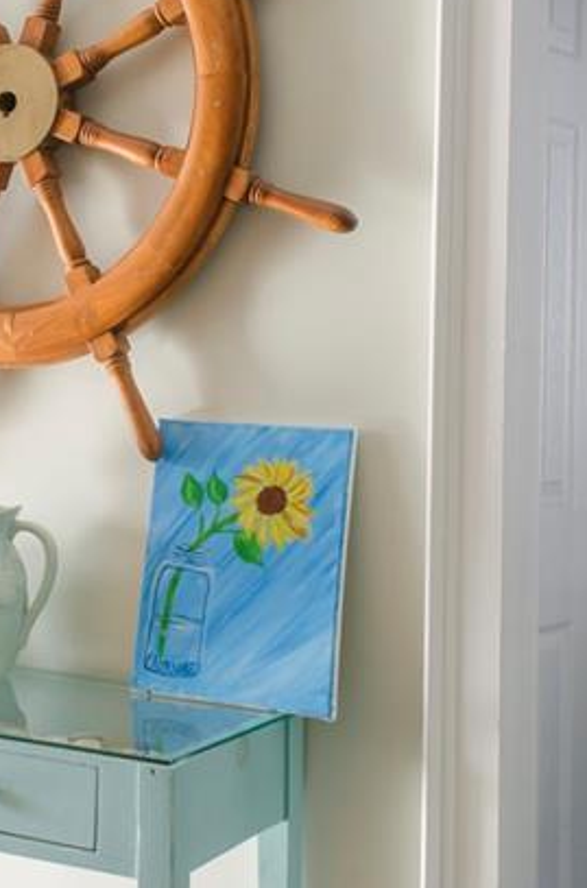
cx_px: 46
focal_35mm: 68
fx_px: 1673
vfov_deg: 29.7
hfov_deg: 19.5
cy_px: 388
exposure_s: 1/6
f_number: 13
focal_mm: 24
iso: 200
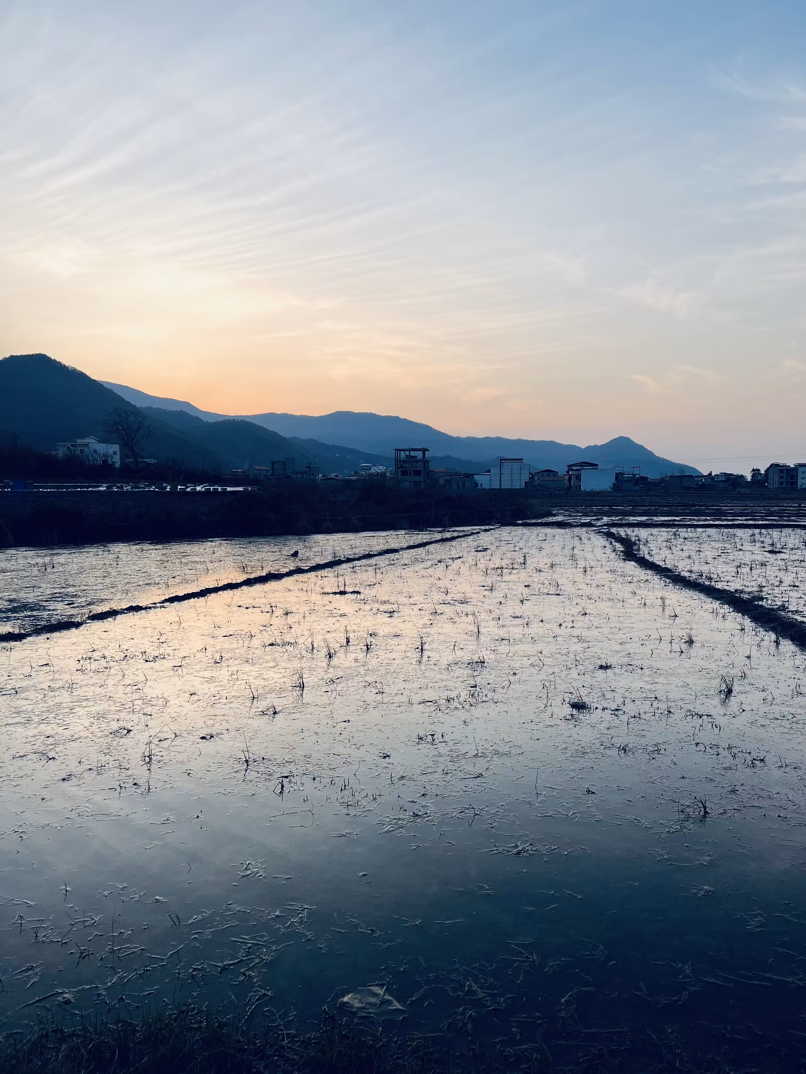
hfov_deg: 53.1
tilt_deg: -3.3
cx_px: 403
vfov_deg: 67.3
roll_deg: +1.3
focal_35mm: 26
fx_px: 807
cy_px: 537
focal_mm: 5.7
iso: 50
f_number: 1.5
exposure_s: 1/2165
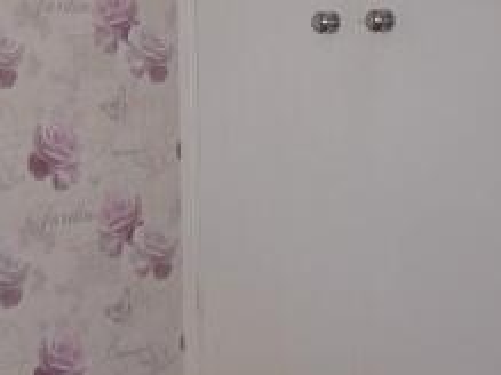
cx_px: 63
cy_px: 95
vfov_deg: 16.7
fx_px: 1273
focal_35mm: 88
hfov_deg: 21.8
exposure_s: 1/30
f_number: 2.8
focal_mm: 5.5
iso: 100
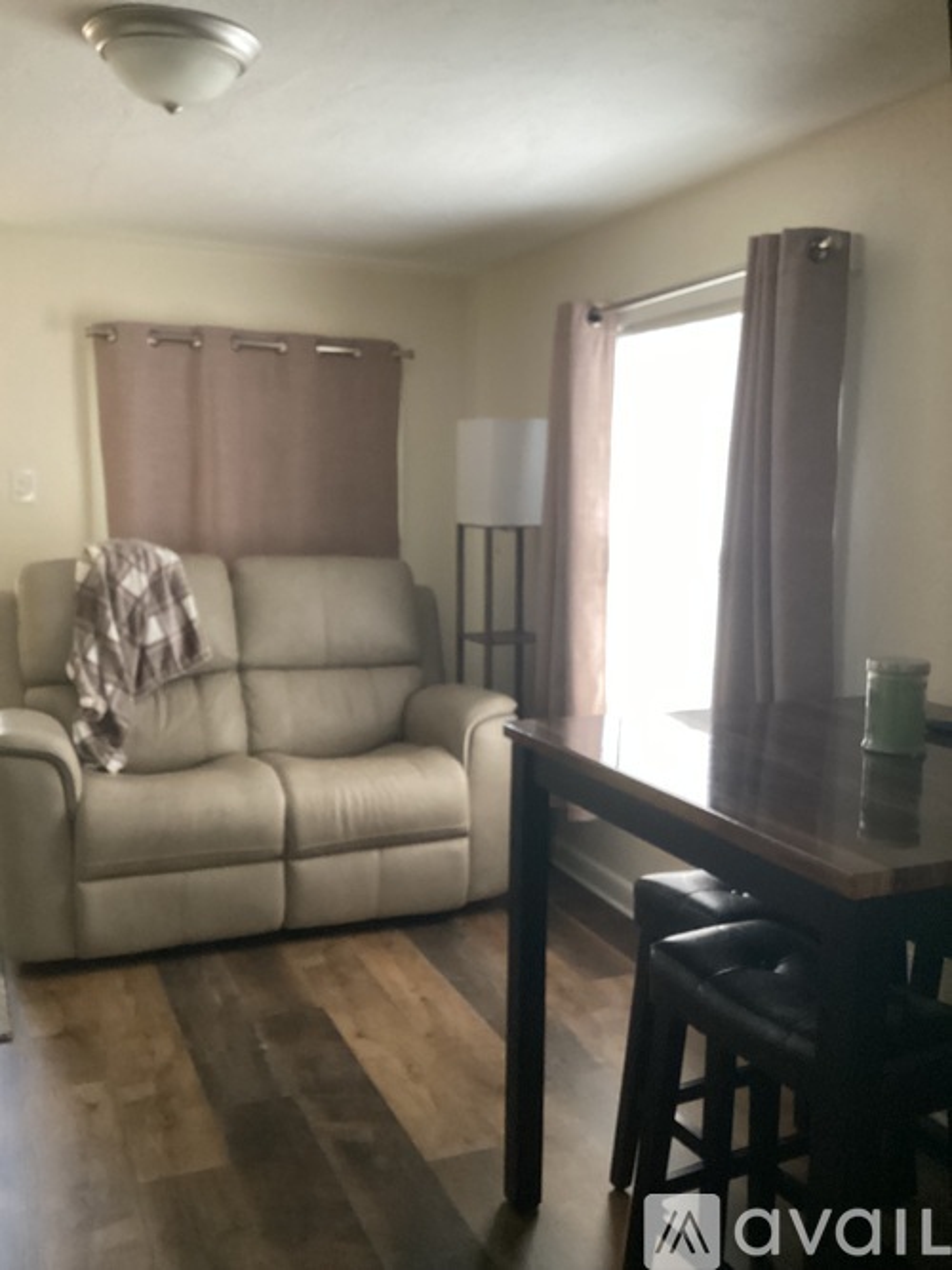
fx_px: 1137
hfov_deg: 45.4
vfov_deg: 58.4
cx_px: 476
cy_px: 635
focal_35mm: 31
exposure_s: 1/30
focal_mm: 3.3
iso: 320
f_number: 2.4
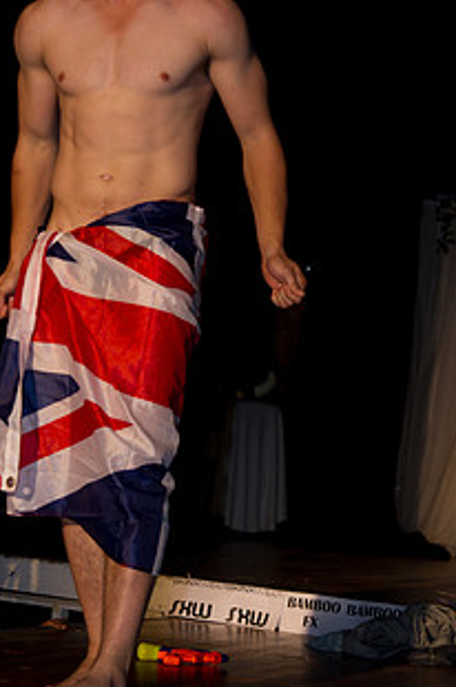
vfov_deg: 18.7
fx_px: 2075
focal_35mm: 109
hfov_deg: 12.5
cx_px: 160
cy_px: 262
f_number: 2.8
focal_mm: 50
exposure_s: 1/160
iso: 200
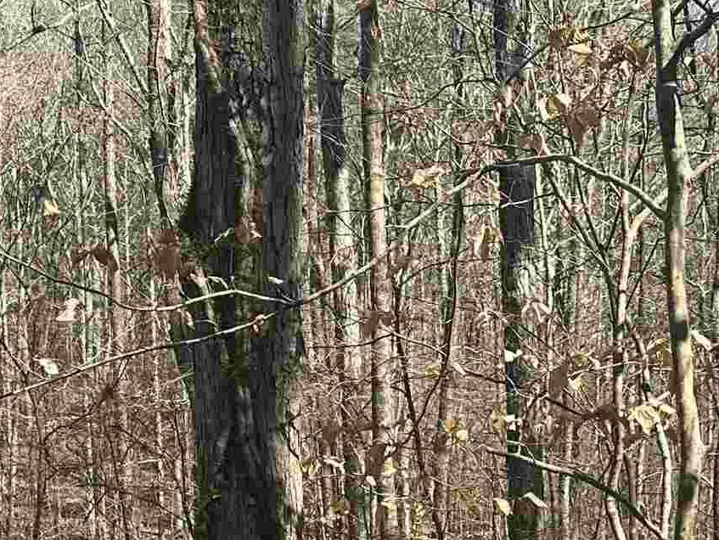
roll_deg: +0.2
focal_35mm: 87
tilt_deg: -3.3
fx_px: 1808
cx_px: 629
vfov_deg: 16.1
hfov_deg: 22.0
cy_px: 705
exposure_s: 1/1131
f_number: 1.78
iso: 80
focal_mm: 6.86
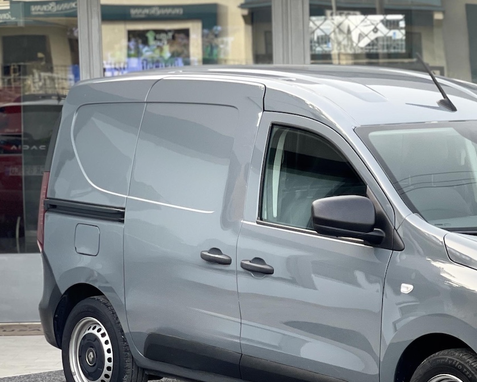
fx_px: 1963
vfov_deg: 11.1
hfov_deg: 13.7
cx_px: 418
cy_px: 285
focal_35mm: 139
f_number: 2.2
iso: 32
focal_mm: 7.5
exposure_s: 1/121
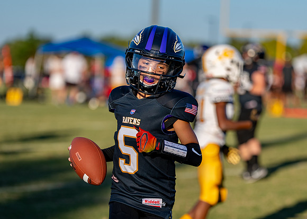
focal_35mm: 212
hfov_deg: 9.5
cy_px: 128
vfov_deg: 6.8
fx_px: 1848
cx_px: 171
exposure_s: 1/2500
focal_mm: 148
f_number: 2.8
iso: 160
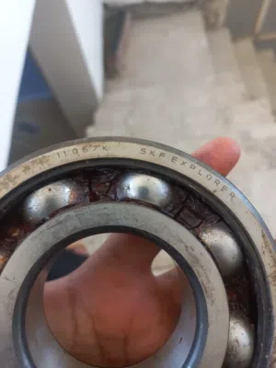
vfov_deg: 69.4
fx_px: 266
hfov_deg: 54.9
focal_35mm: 25
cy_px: 184
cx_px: 138
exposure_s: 1/50
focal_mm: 4.6
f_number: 1.8
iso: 120
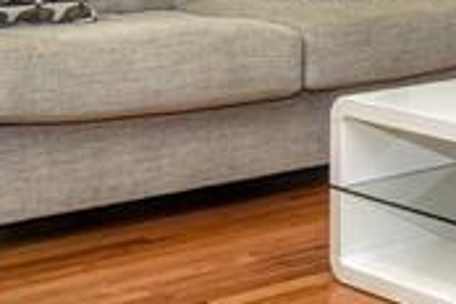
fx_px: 1419
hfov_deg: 17.3
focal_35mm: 112
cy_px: -127
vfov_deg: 11.8
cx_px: 563
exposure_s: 1/100
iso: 800
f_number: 5
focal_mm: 19
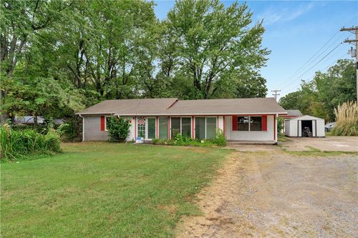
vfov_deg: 55.1
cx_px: 179
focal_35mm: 23
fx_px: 229
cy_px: 119
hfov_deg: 76.1
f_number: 7.1
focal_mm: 23
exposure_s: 1/60
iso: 80
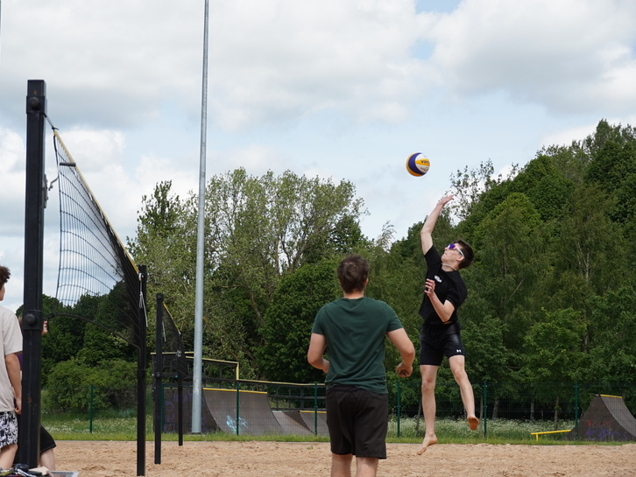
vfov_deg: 17.8
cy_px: 238
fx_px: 1525
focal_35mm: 83
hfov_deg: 23.5
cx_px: 297
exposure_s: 1/2000
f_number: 5
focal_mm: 51
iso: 500
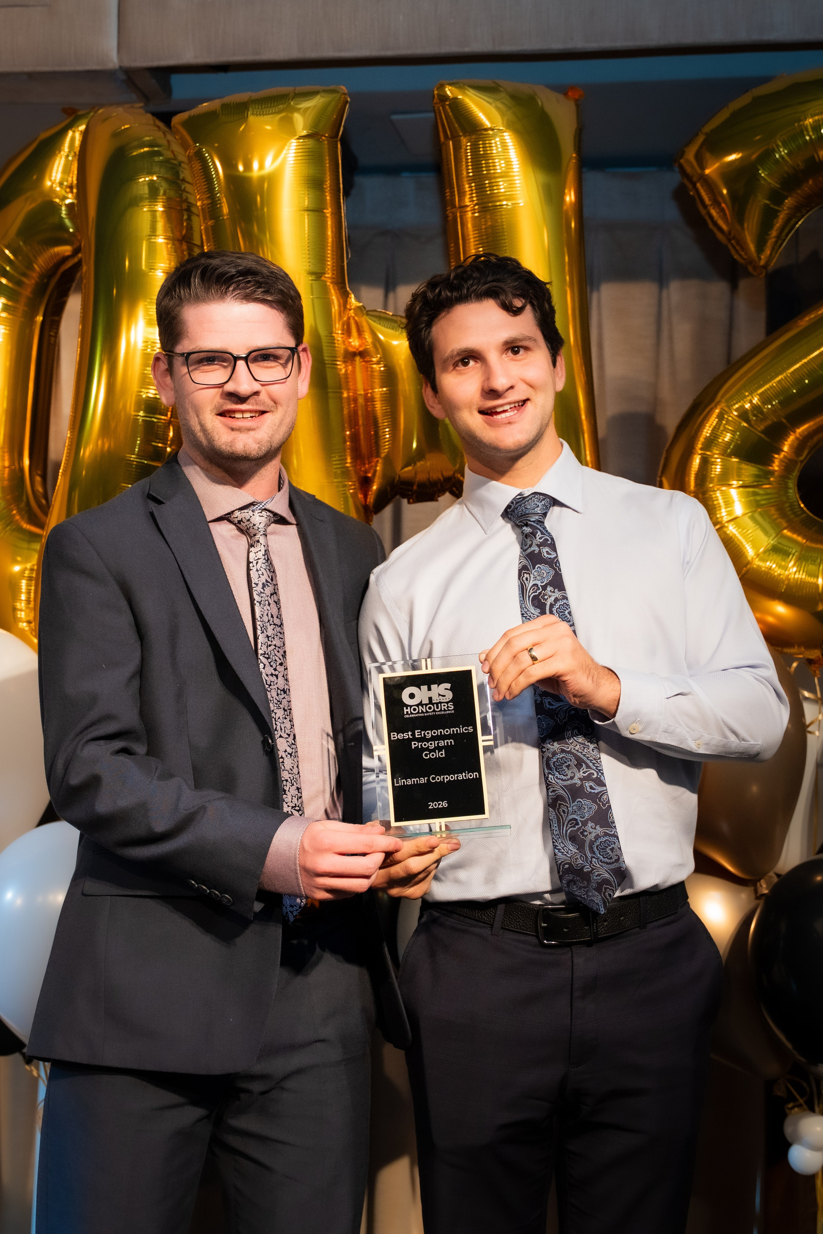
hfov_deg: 20.6
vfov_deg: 30.5
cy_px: 617
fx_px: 2266
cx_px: 378
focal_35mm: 66
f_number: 2.8
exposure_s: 1/160
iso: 1250
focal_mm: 43.9
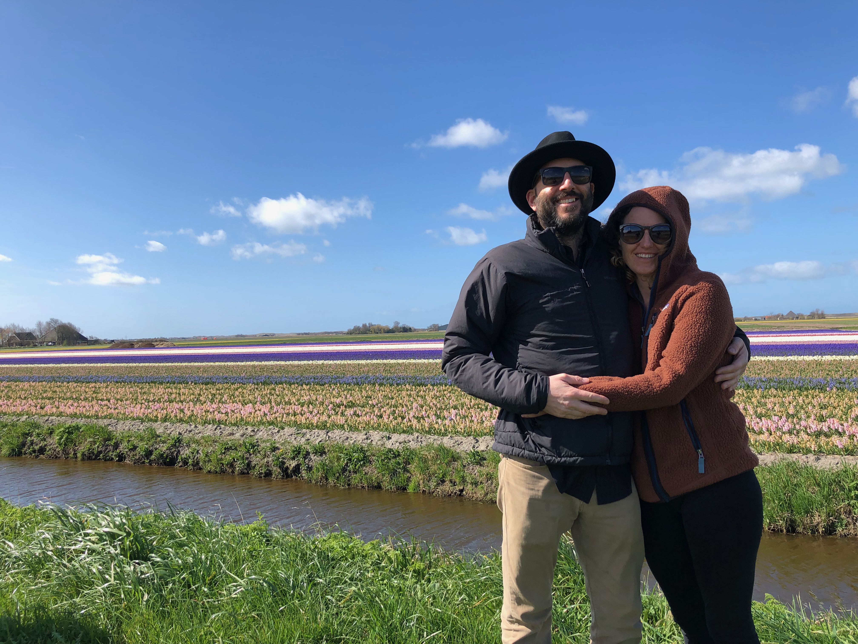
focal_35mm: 28
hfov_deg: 63.4
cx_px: 429
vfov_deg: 49.7
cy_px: 322
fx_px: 694
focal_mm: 4
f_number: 1.8
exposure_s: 1/1215
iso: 20
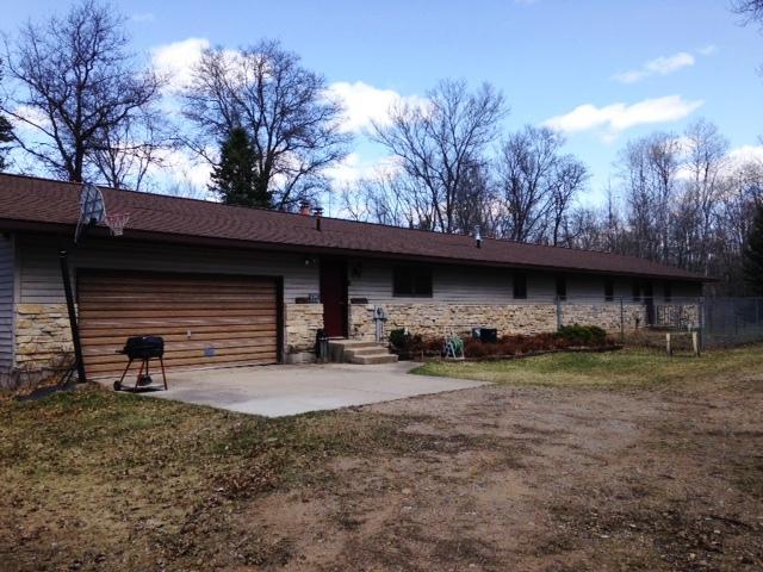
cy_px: 286
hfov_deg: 55.4
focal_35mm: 33
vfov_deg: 42.9
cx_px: 382
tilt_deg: +1.6
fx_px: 727
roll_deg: +1.1
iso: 50
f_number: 2.4
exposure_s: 1/821
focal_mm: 4.12
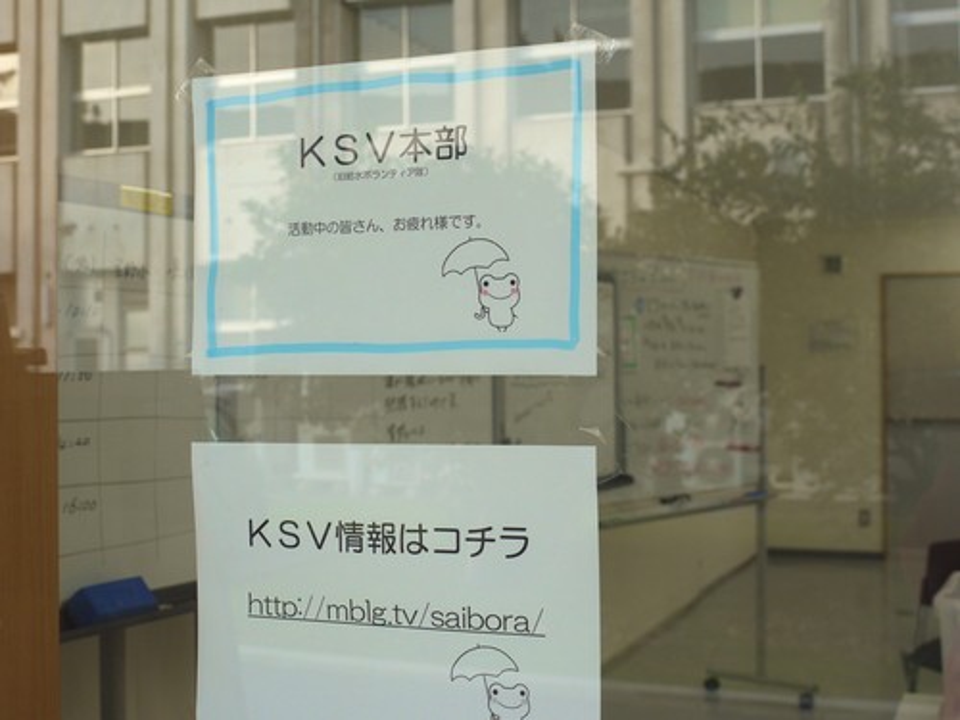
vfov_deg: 30.3
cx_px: 480
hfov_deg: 39.7
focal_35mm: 48
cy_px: 360
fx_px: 1331
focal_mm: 24
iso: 320
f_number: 4.8
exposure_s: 1/250
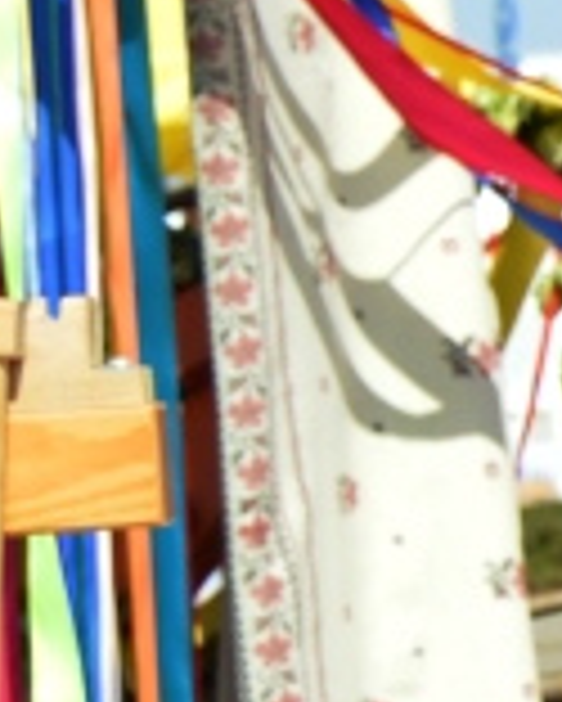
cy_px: 349
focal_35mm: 212
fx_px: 4405
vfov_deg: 9.1
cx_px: 1938
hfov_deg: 6.4
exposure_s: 1/500
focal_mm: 23
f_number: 4
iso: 100
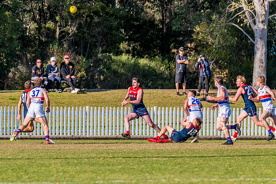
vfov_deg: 2.7
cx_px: 109
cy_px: 107
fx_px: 3929
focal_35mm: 512
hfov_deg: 4.0
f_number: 9
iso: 800
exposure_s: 1/1600
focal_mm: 420
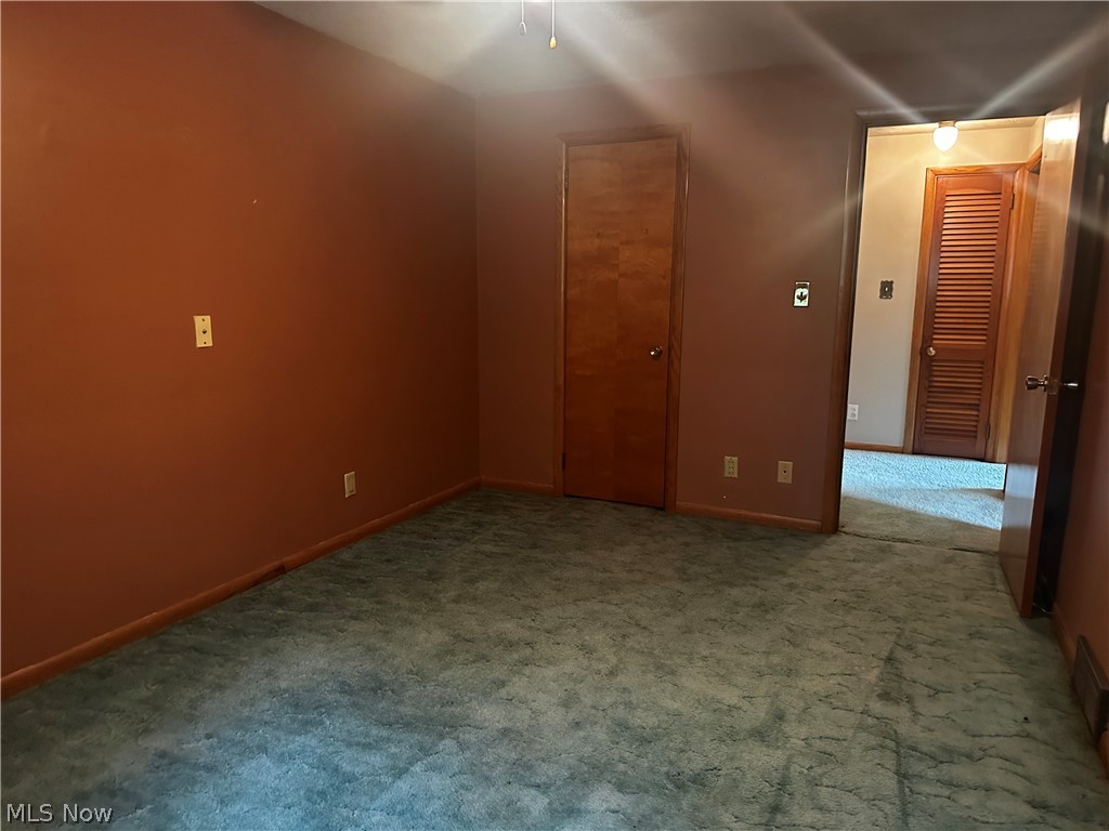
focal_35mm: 24
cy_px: 416
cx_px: 554
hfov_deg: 71.6
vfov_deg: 56.8
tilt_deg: -9.2
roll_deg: -0.1
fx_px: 769
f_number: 1.78
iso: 1000
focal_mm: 6.86
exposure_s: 1/40
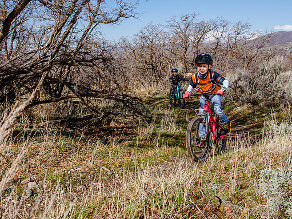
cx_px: 102
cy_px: 88
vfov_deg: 28.0
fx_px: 439
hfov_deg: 36.5
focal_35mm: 52
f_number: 10
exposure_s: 1/250
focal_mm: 35
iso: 200
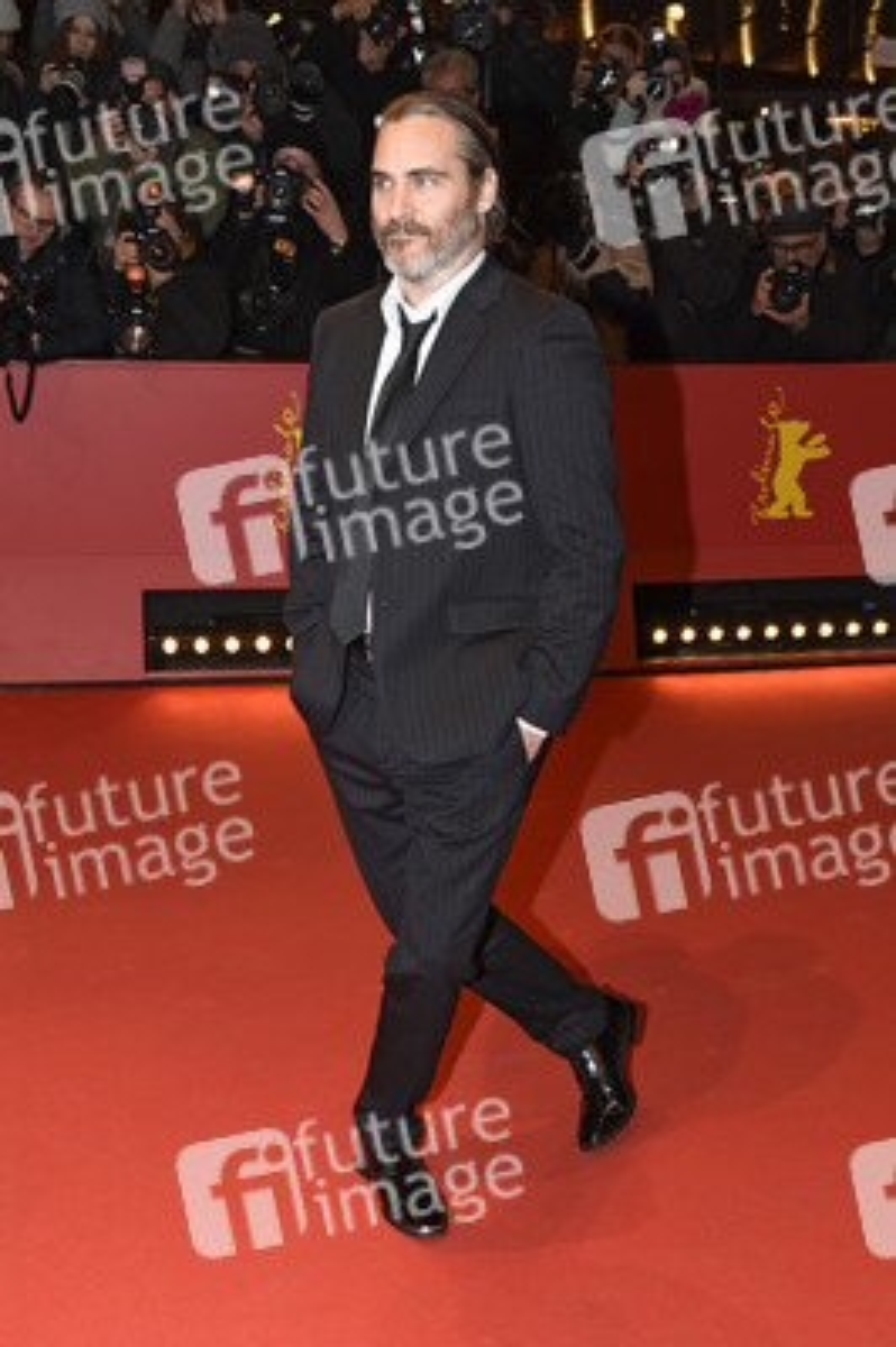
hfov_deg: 31.8
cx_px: 448
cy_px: 674
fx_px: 1571
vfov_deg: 46.4
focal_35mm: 42
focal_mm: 28
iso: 640
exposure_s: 1/250
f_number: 5
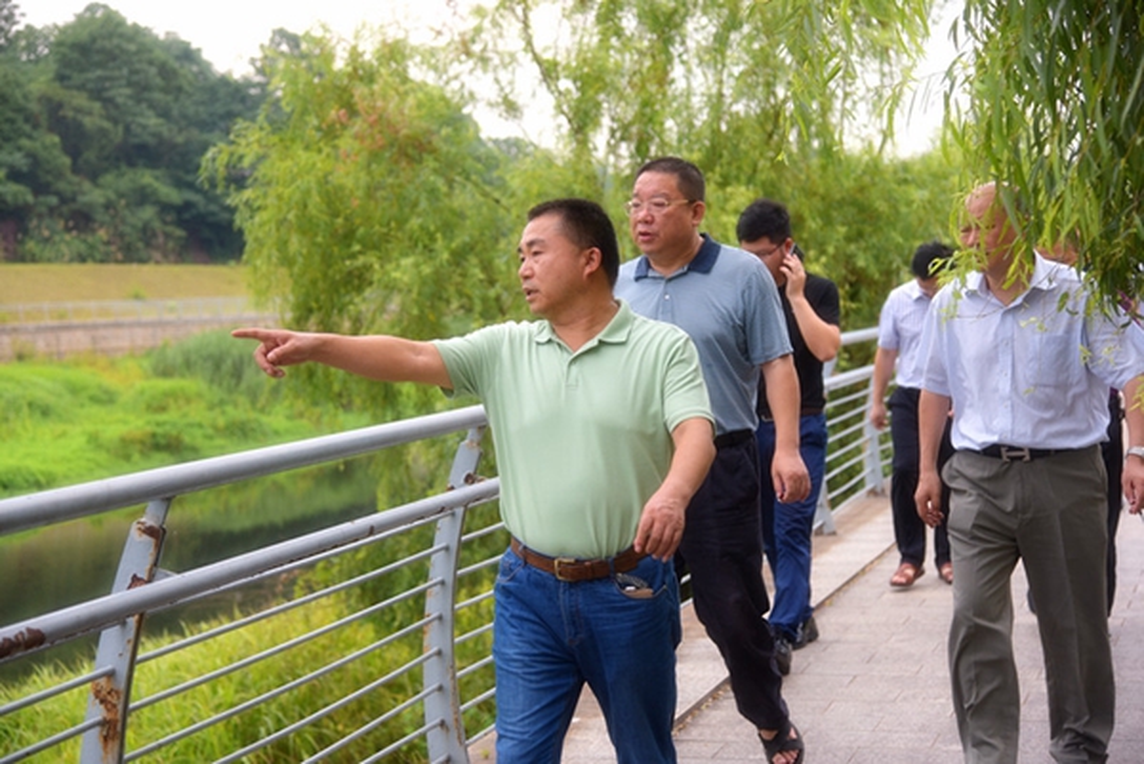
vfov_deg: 21.0
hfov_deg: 30.9
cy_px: 382
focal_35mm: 65
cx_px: 572
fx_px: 2067
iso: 400
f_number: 4
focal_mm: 65
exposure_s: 1/640
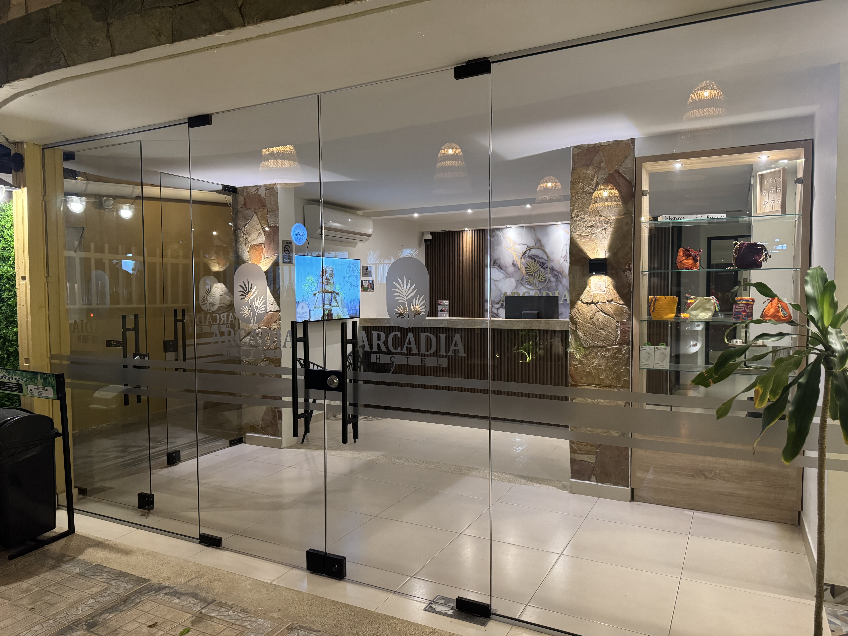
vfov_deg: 56.8
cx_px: 424
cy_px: 318
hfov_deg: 71.6
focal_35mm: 24
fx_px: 588
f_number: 1.78
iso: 640
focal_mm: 6.76
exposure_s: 1/60
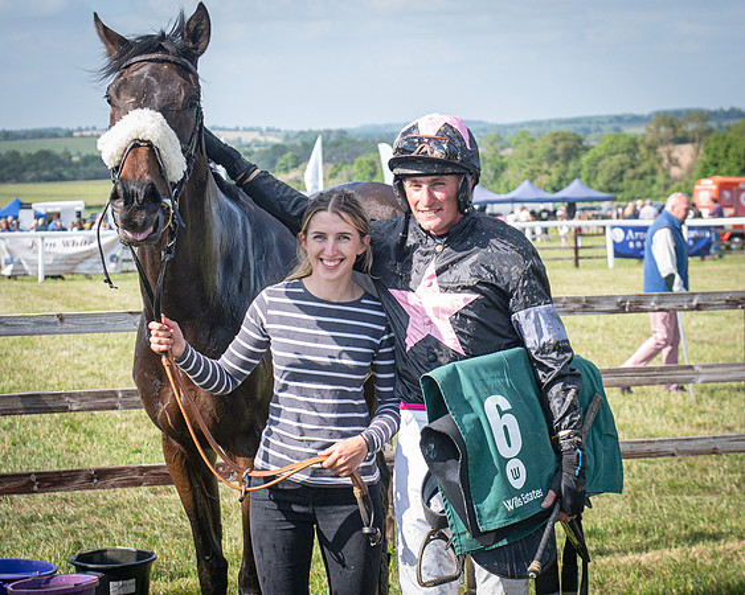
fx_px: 1892
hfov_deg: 22.3
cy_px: 315
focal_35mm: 86
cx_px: 394
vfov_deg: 17.9
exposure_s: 1/1400
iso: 640
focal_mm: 48
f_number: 4
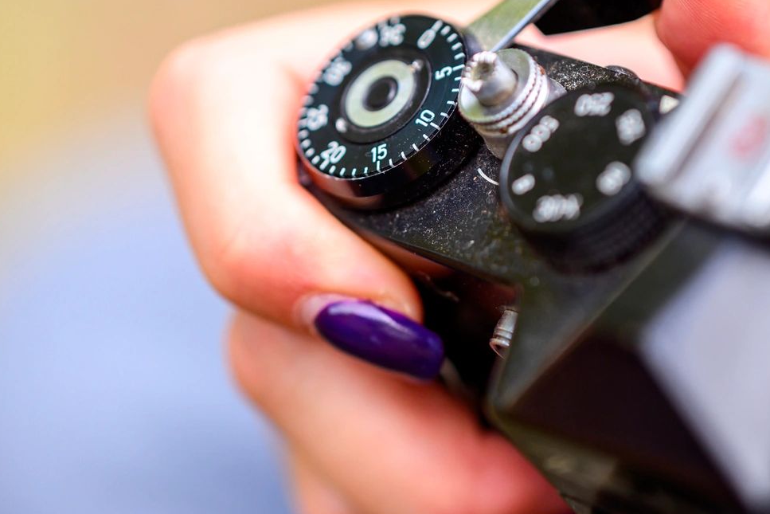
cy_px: 281
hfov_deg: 7.0
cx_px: 465
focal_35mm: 296
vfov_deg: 4.6
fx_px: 6332
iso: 125
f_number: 1.8
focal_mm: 135
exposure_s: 1/1250
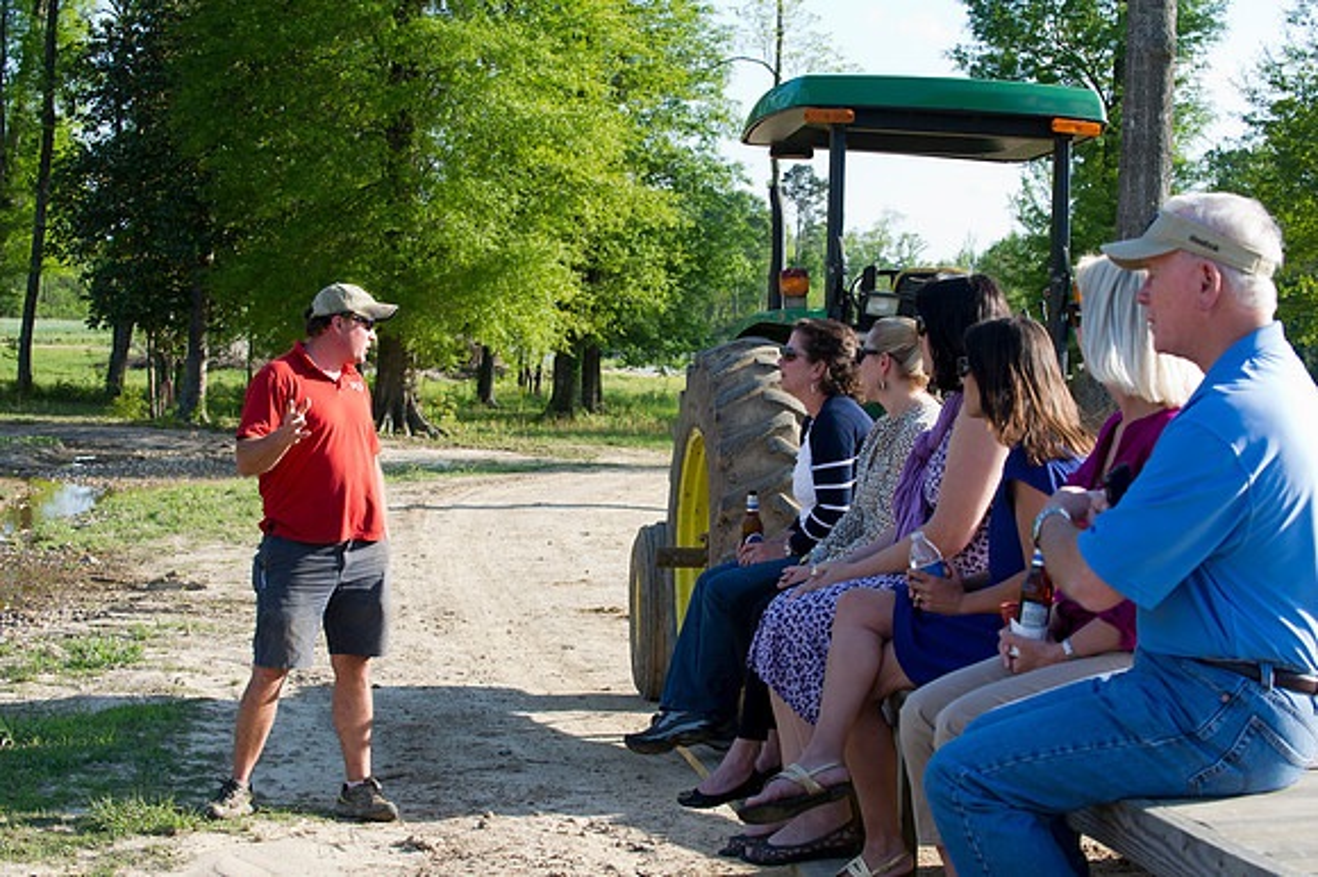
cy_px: 438
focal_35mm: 70
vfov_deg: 19.4
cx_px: 659
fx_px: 2561
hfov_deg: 28.9
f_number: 6.3
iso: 320
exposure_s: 1/200
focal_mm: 70
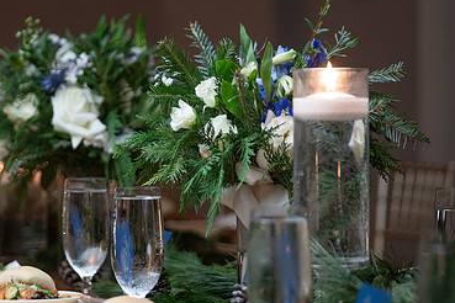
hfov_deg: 15.5
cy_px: 203
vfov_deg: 10.4
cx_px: 158
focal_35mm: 132
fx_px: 1668
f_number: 2.8
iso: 2000
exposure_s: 1/125
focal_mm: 84
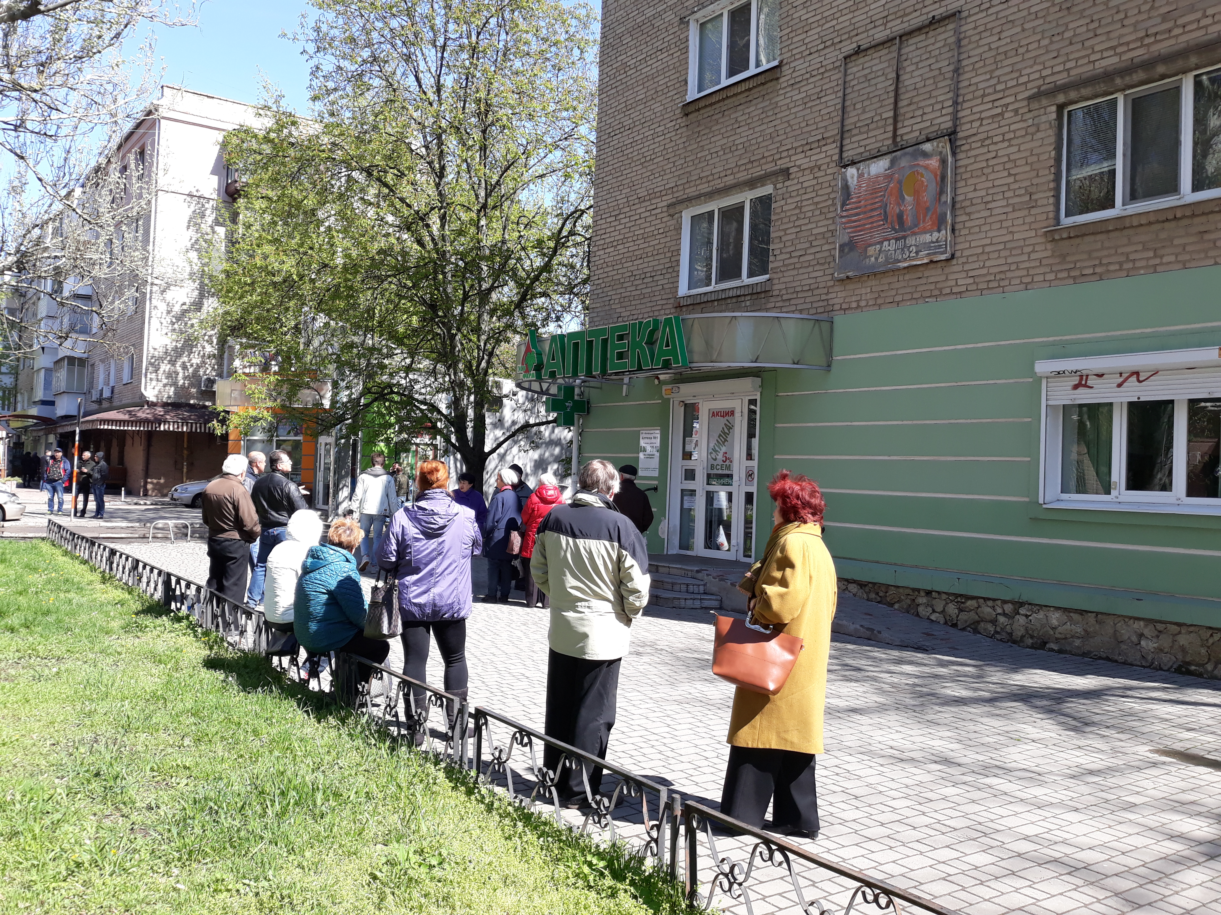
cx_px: 610
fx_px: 952
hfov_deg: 65.3
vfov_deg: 51.4
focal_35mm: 27
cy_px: 458
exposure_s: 1/568
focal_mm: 3.71
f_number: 1.7
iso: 40
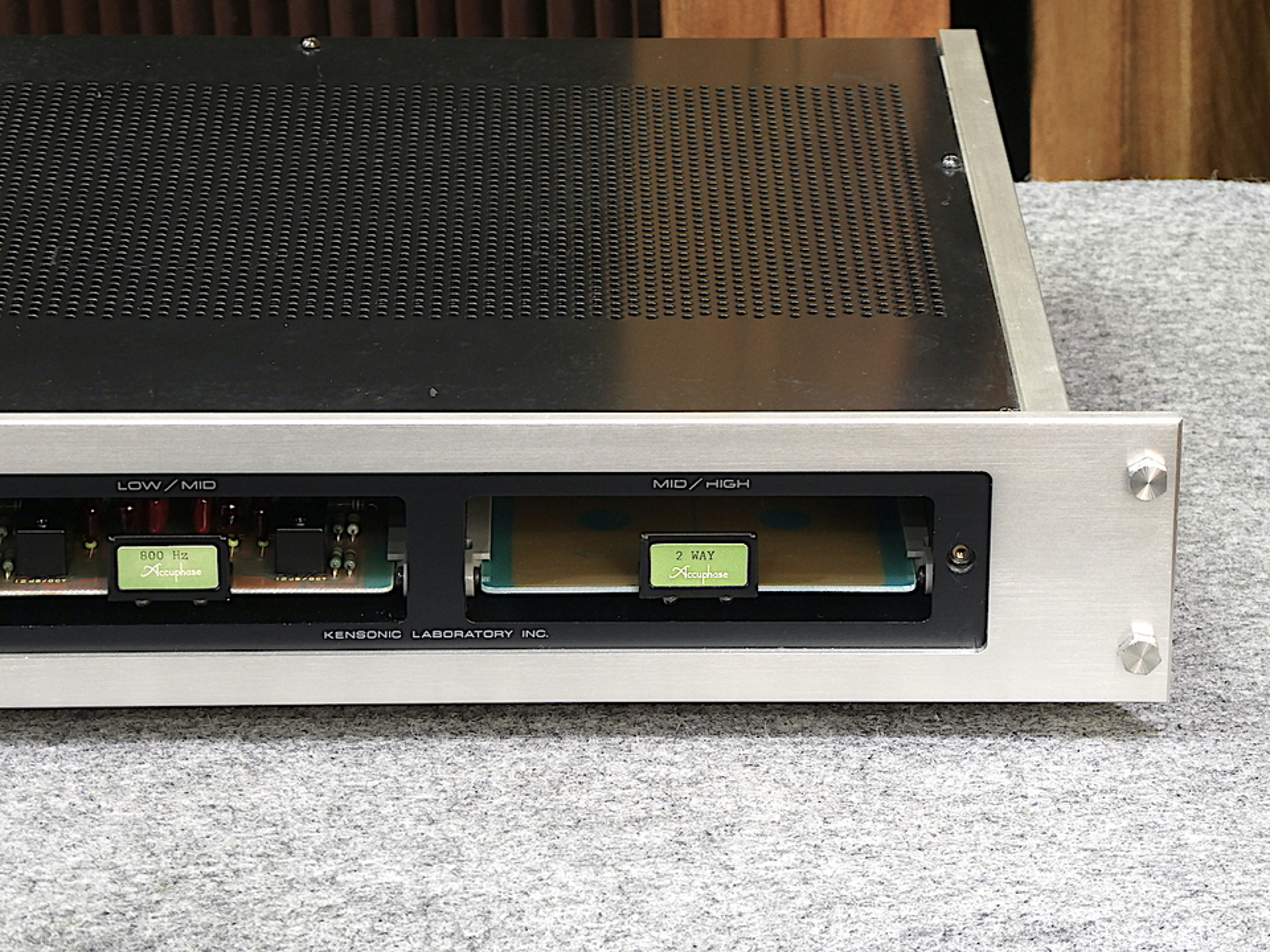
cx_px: 635
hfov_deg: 14.6
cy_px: 476
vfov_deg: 11.0
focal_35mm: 135
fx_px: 4953
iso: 200
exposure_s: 1/3.2
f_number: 5.3
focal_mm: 24.2
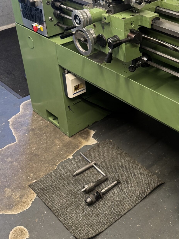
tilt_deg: -23.9
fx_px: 345
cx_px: 179
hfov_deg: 27.4
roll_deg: -0.3
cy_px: 43
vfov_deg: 36.7
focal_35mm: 50
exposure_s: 1/50
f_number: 1.78
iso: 125
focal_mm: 6.76
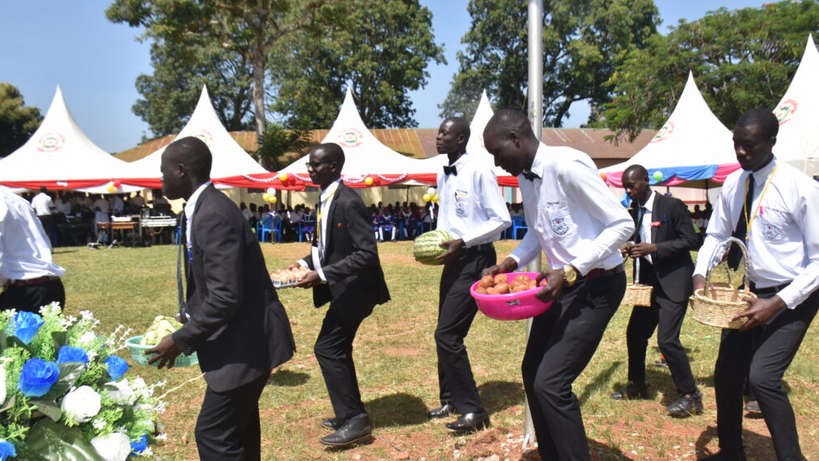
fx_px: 630
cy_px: 221
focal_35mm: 29
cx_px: 416
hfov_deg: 66.1
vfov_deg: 40.2
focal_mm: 18
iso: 100
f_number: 11
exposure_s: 1/200
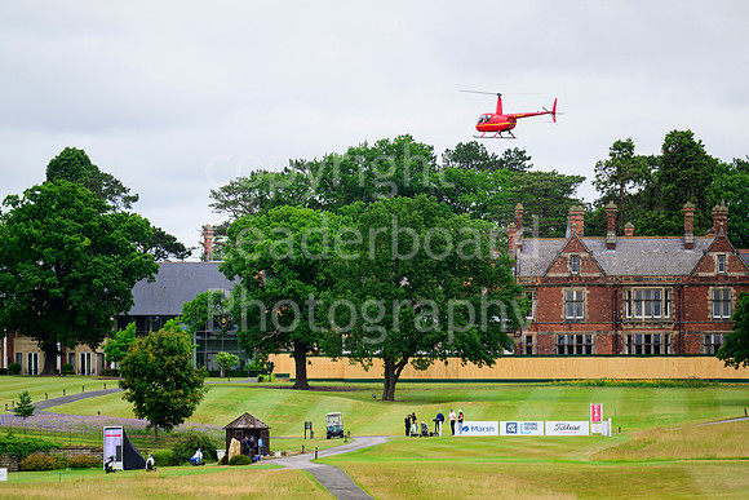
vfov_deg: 4.9
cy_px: 250
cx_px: 374
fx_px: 5827
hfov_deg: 7.4
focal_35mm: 280
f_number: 5.3
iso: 800
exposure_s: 1/2500
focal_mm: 280
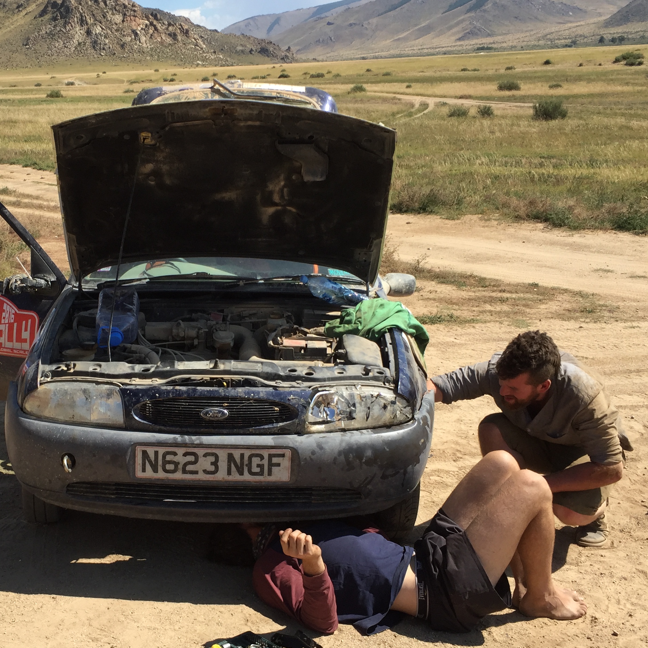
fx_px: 953
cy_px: 361
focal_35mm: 45
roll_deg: +2.9
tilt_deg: -17.0
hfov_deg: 37.1
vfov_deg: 37.5
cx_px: 204
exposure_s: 1/1522
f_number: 2.2
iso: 32
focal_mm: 4.15
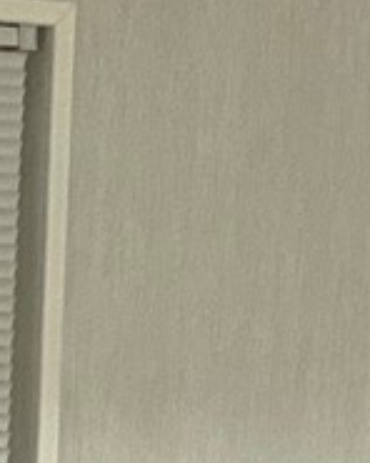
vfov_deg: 8.3
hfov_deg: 7.0
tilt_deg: -9.9
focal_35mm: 219
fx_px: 2998
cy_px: 954
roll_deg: -1.1
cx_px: -172
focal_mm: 4.25
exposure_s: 1/30
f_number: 1.8
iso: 800
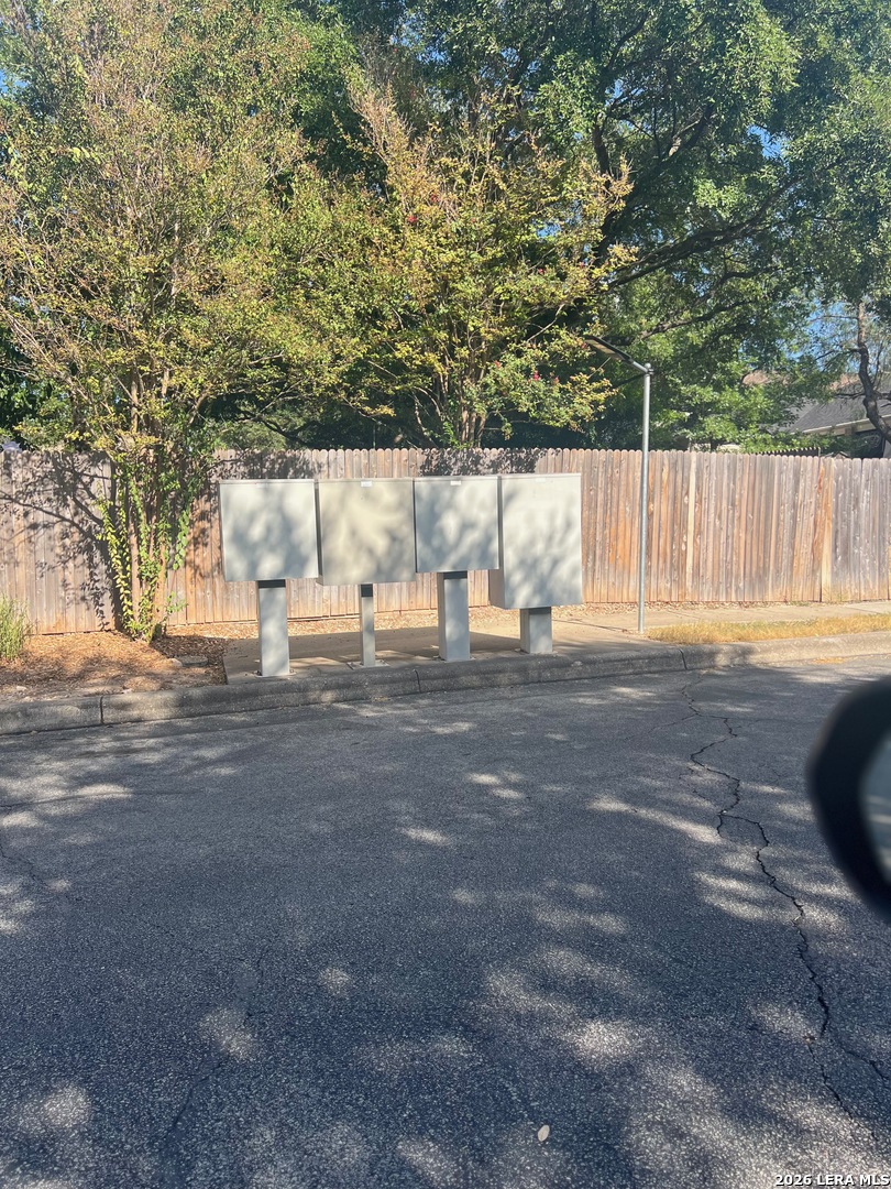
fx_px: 892
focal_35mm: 26
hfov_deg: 53.1
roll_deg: +1.0
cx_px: 446
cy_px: 594
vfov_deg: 67.3
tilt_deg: -1.9
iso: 50
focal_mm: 5.7
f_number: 1.5
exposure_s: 1/1645
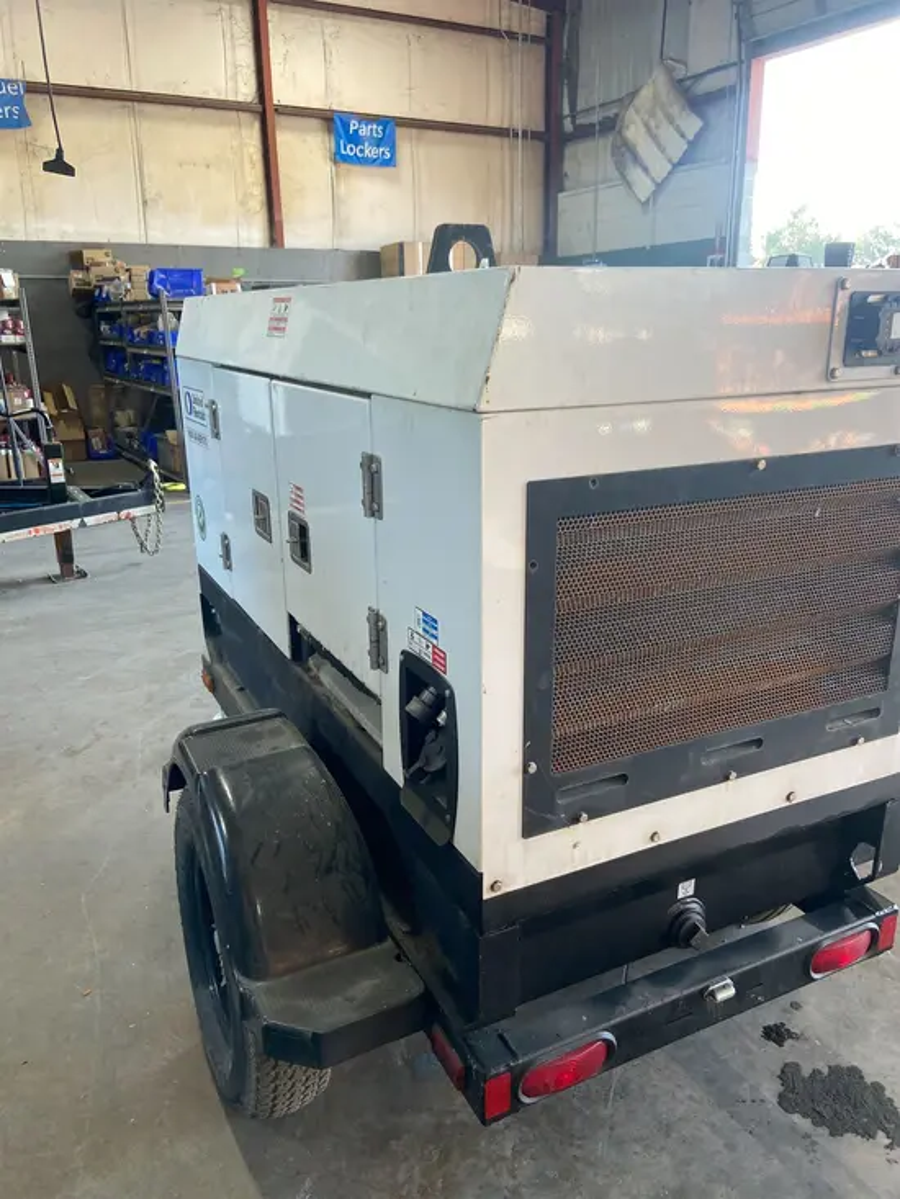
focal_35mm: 26
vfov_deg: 67.3
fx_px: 901
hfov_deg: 53.1
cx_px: 450
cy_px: 600
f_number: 1.8
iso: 125
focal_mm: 4.25
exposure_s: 1/120
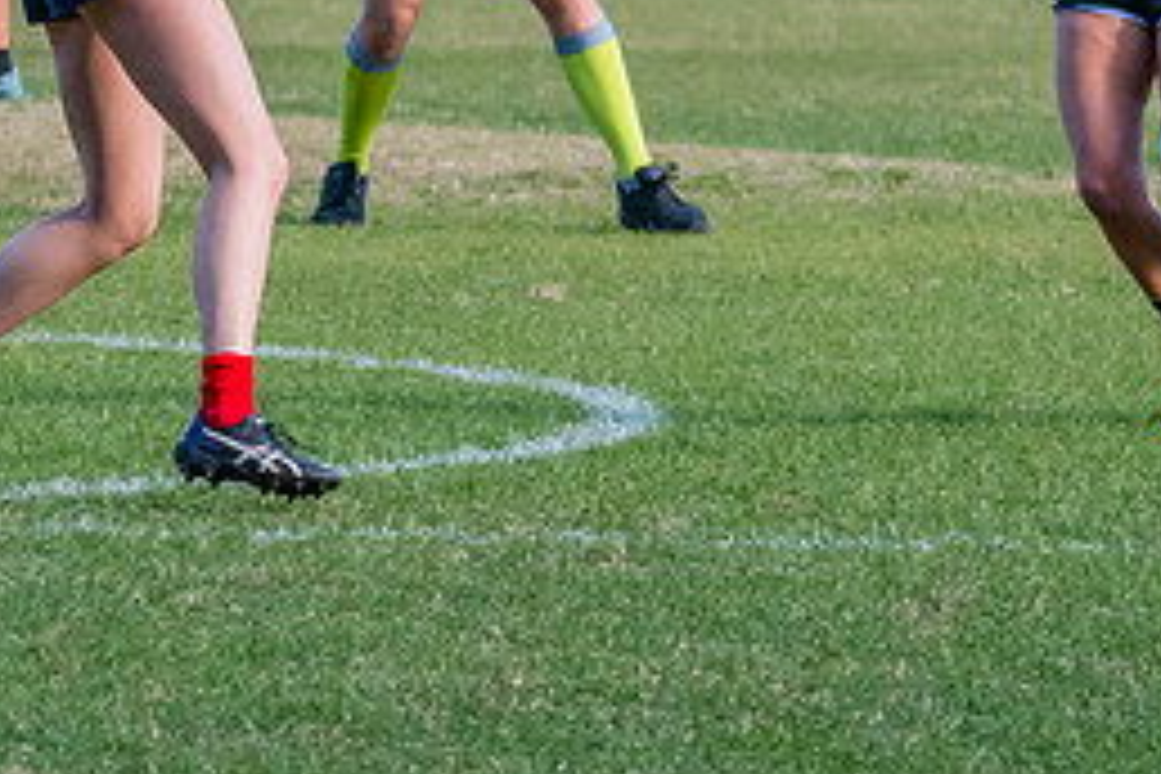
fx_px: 21219
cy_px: -122
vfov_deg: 2.1
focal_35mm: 658
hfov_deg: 3.1
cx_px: 234
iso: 1800
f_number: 5
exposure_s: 1/1600
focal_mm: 150
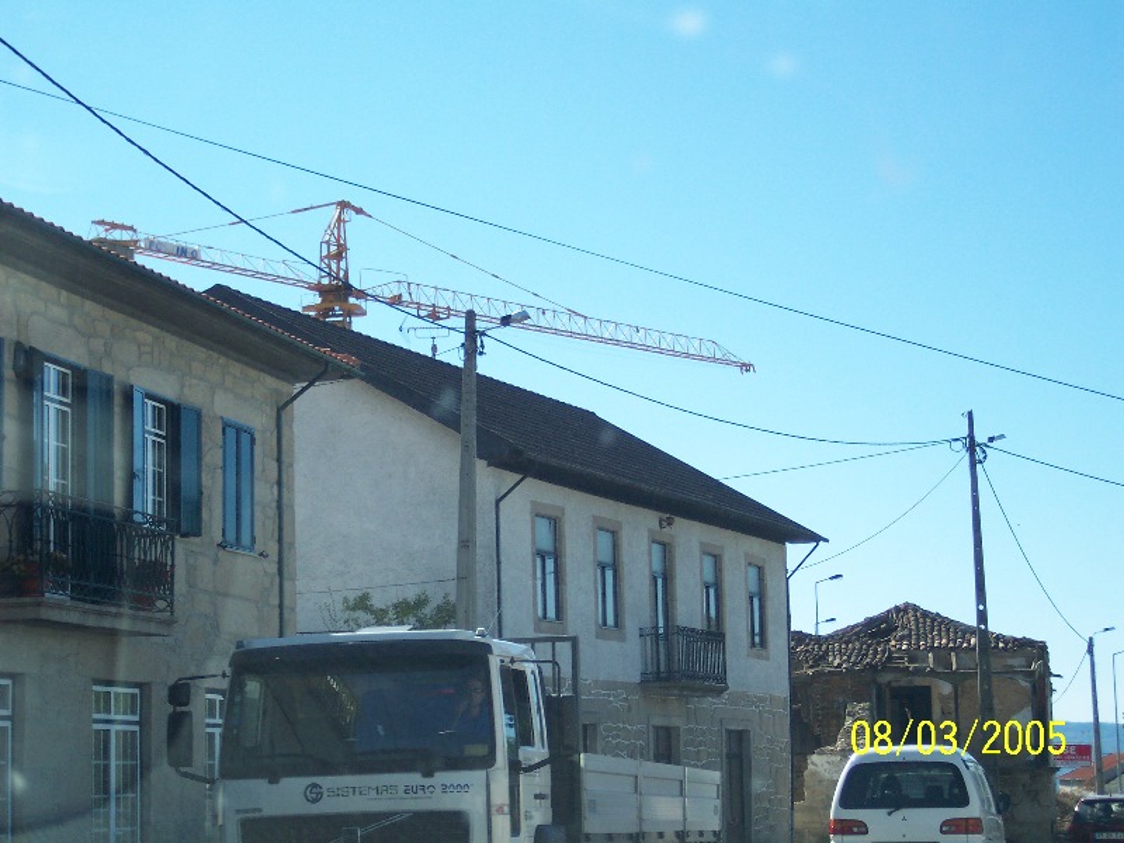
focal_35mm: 76
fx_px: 2468
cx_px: 562
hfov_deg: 25.7
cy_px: 422
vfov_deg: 19.4
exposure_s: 1/700
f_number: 3.8
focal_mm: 16
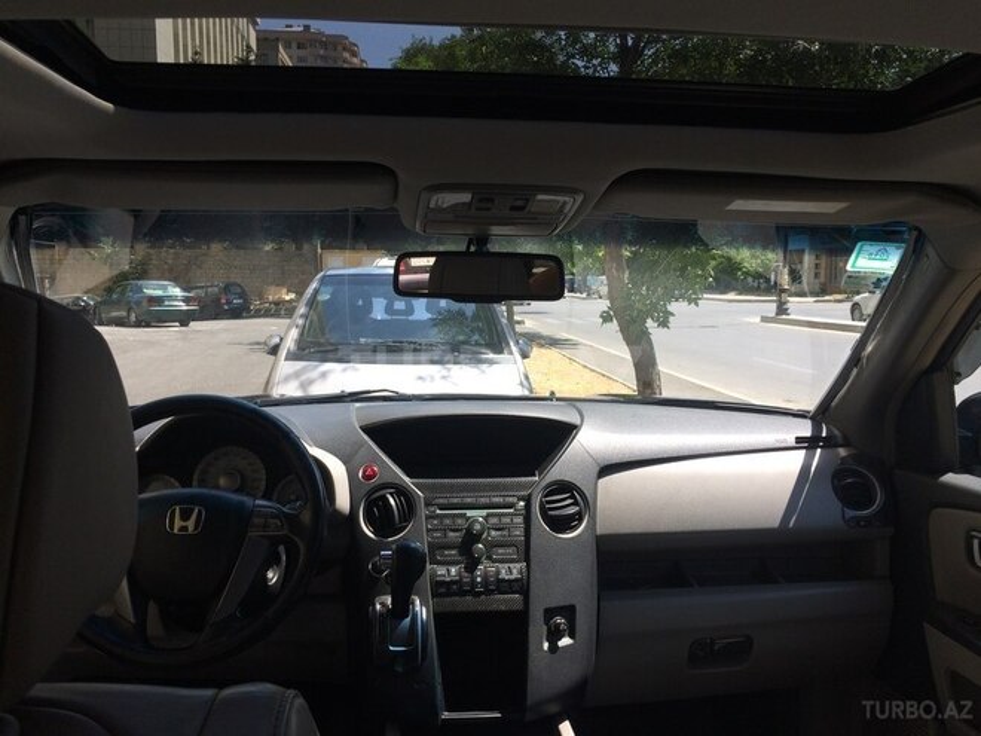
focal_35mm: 29
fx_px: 822
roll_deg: -0.6
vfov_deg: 48.2
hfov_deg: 61.7
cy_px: 368
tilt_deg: -8.2
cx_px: 490
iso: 32
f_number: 2.2
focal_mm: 4.15
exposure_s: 1/586
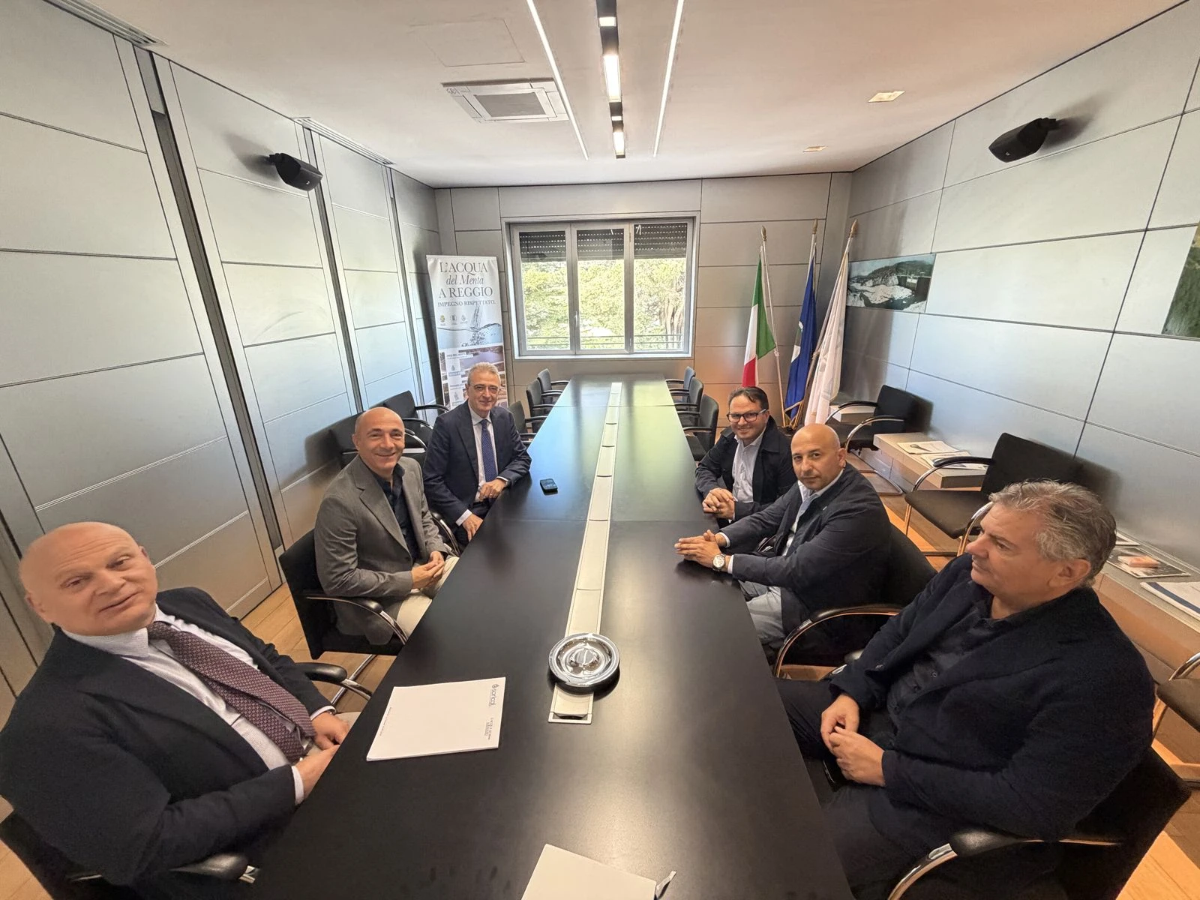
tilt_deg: -18.9
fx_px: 485
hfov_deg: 102.1
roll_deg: +1.1
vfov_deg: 85.7
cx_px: 600
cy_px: 450
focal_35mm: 14
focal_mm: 2.22
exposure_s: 1/56
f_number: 2.2
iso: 400
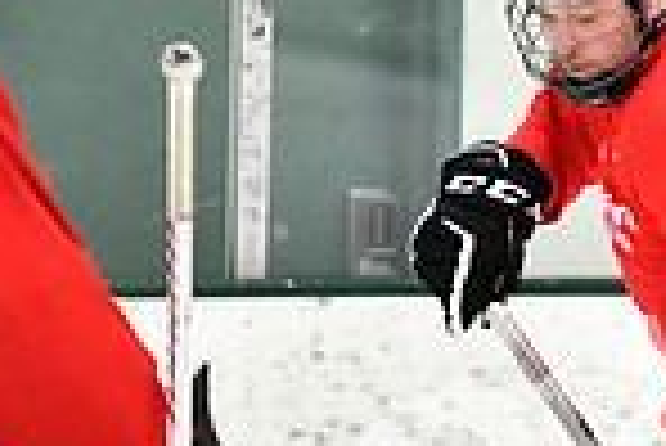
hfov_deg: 1.8
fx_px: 20703
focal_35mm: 1118
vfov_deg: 1.2
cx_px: 621
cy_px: 358
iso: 5000
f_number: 2.8
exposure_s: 1/1250
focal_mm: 190
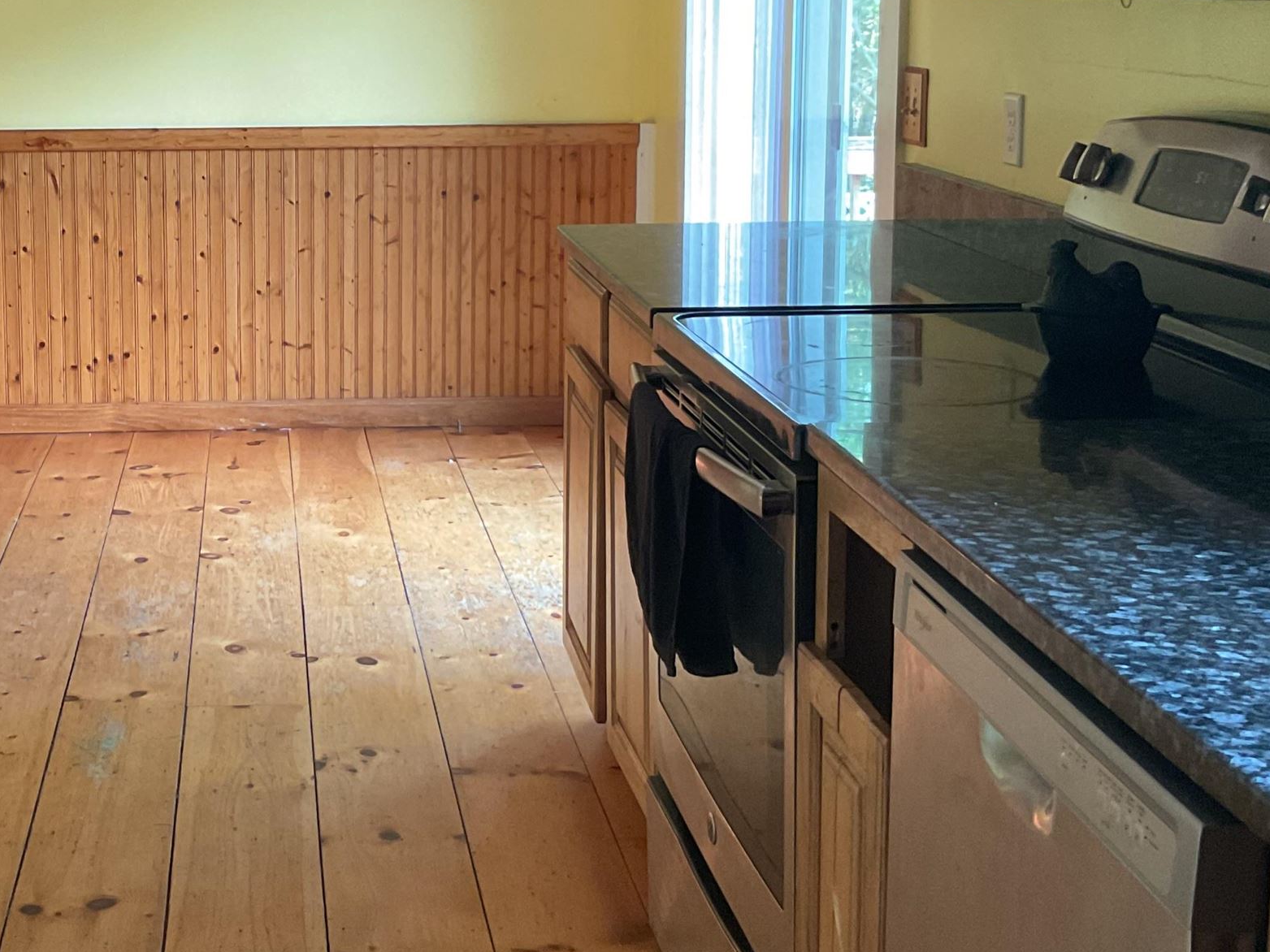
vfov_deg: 25.4
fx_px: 2091
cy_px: 253
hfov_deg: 32.7
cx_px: 232
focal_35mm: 57
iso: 320
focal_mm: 3
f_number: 1.8
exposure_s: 1/30
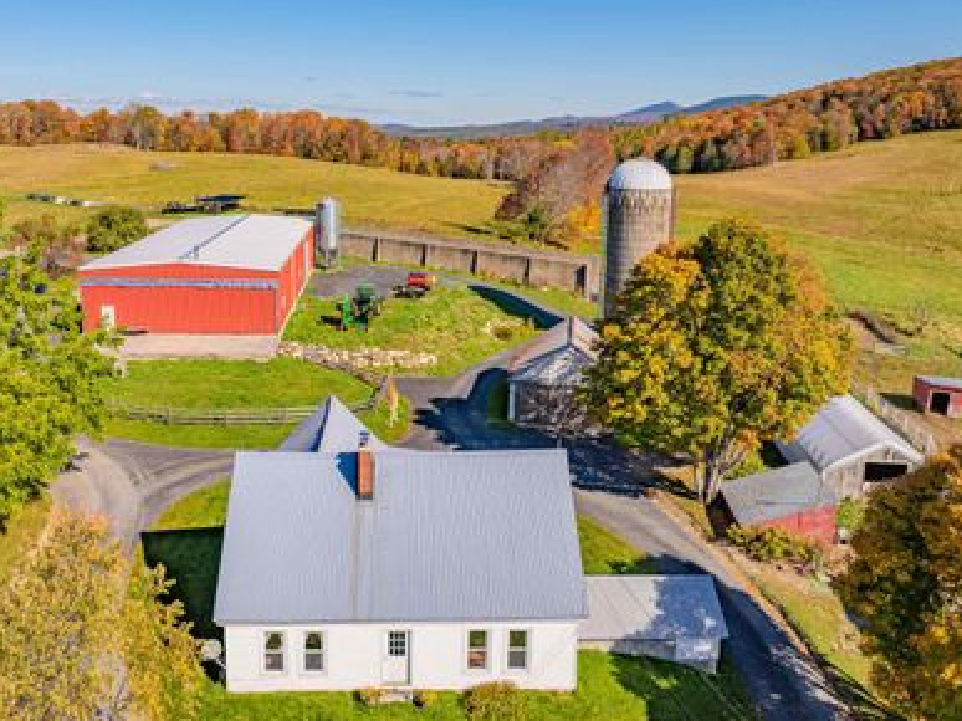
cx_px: 393
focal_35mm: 31
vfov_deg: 45.1
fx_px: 861
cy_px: 283
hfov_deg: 58.0
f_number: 2.8
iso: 130
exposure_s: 1/5000
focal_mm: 12.29
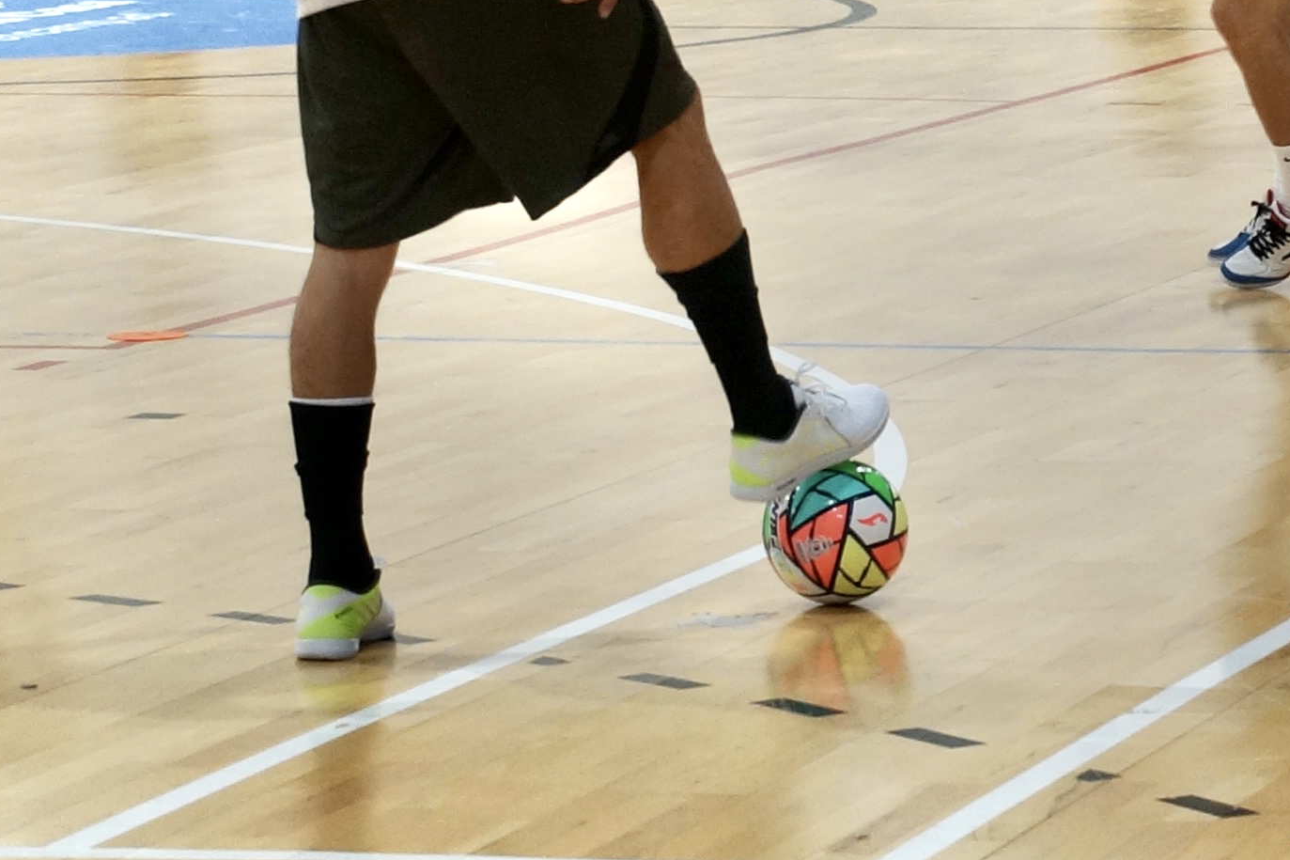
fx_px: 7703
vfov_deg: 6.3
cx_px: 1121
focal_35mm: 215
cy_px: -222
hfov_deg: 9.5
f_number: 5
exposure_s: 1/80
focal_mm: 50
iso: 640
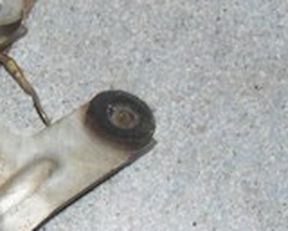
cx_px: -211
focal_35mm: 137
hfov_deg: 12.9
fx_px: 1168
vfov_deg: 11.2
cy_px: 229
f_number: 3.2
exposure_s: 1/45
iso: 200
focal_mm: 6.3
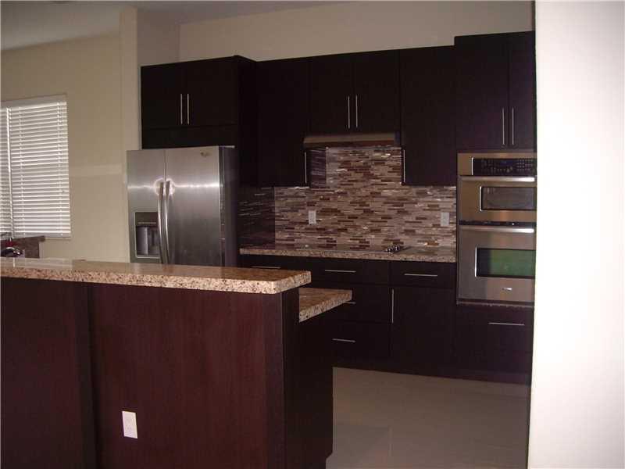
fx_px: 686
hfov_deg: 49.0
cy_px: 234
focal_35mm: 38
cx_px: 312
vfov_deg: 37.7
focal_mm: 6.2
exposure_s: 1/40
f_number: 2.7
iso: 200
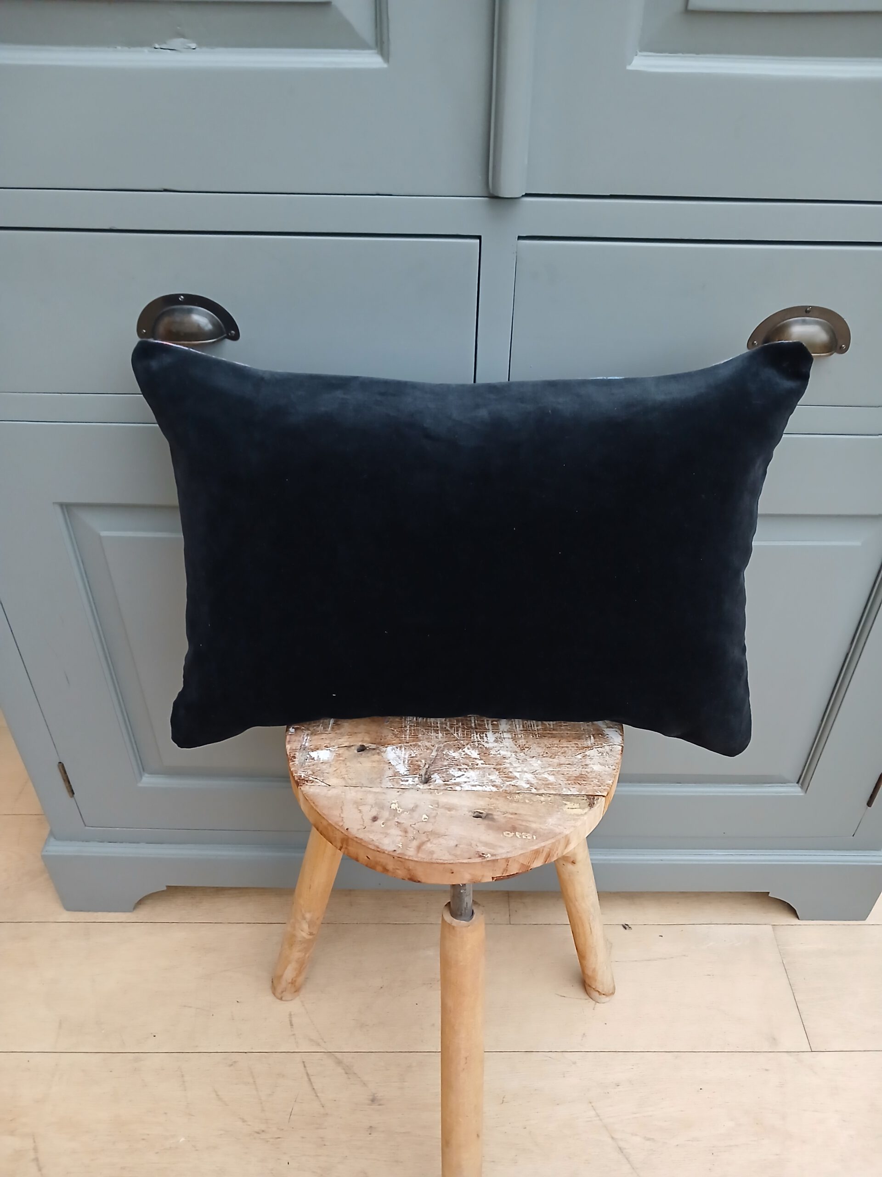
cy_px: 588
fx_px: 917
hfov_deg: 51.4
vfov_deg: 65.3
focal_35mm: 27
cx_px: 441
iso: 400
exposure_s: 1/25
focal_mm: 3.98
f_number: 1.8
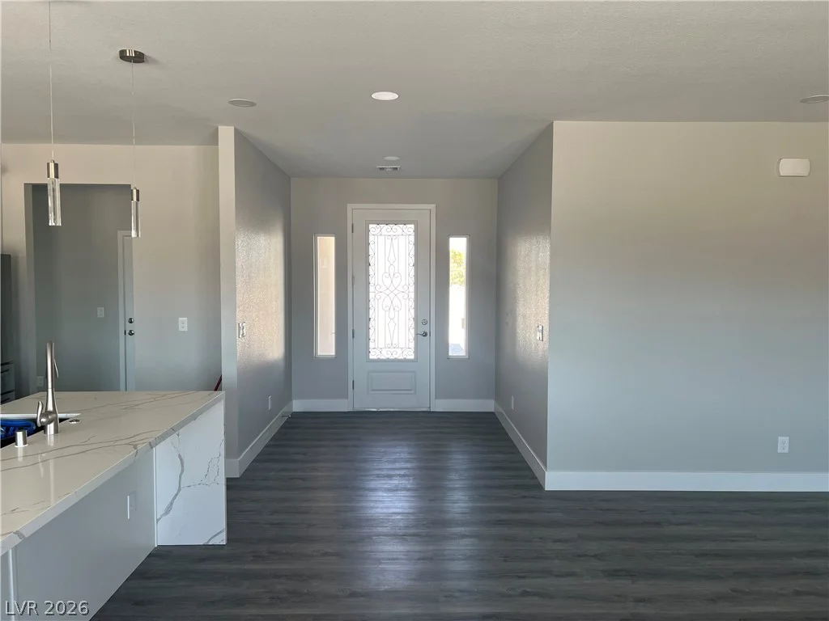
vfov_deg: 53.1
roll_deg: -0.3
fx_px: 623
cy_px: 310
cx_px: 414
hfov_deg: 67.3
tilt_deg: -5.0
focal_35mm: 26
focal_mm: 5.7
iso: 50
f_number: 1.5
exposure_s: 1/121
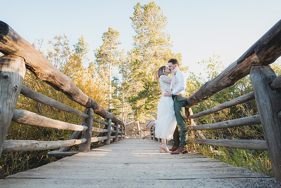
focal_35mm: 18
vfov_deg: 67.3
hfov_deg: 89.8
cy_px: 94
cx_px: 140
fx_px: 141
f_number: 2.8
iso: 200
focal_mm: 18
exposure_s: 1/125
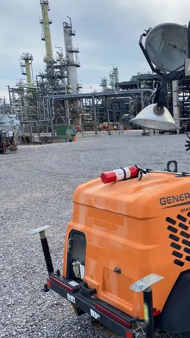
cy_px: 200
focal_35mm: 40
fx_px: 358
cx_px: 174
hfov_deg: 28.5
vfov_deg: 50.2
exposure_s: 1/1287
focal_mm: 4.25
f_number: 1.8
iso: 32
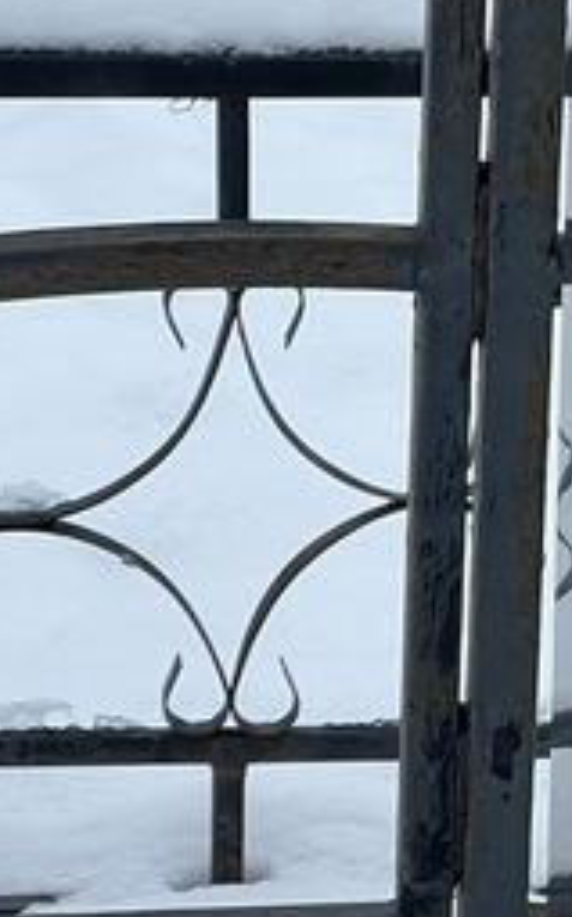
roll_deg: +1.0
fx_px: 6396
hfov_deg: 5.0
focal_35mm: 256
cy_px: 539
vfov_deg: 8.2
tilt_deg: -18.9
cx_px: 1248
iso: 50
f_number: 2.8
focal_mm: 9
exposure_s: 1/99
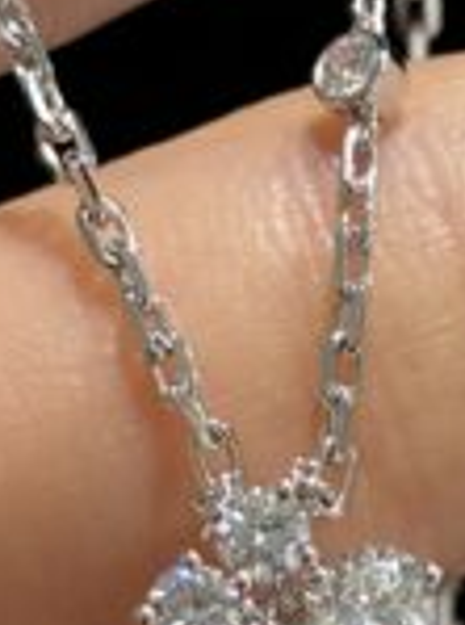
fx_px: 5037
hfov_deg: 5.3
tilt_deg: -29.4
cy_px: 621
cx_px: 293
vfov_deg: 7.1
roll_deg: +3.5
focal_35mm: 280
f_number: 1.6
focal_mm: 5.96
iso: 32
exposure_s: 1/100
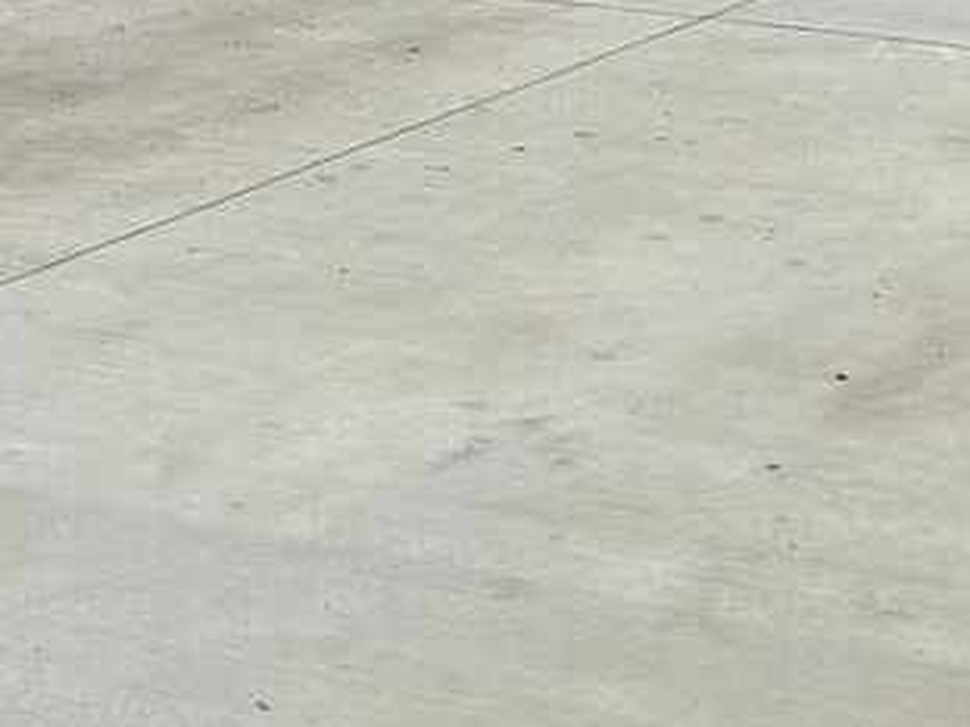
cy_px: -1058
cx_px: 873
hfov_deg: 12.4
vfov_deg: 8.5
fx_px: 4426
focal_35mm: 158
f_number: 1.78
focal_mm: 6.76
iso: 80
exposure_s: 1/6173
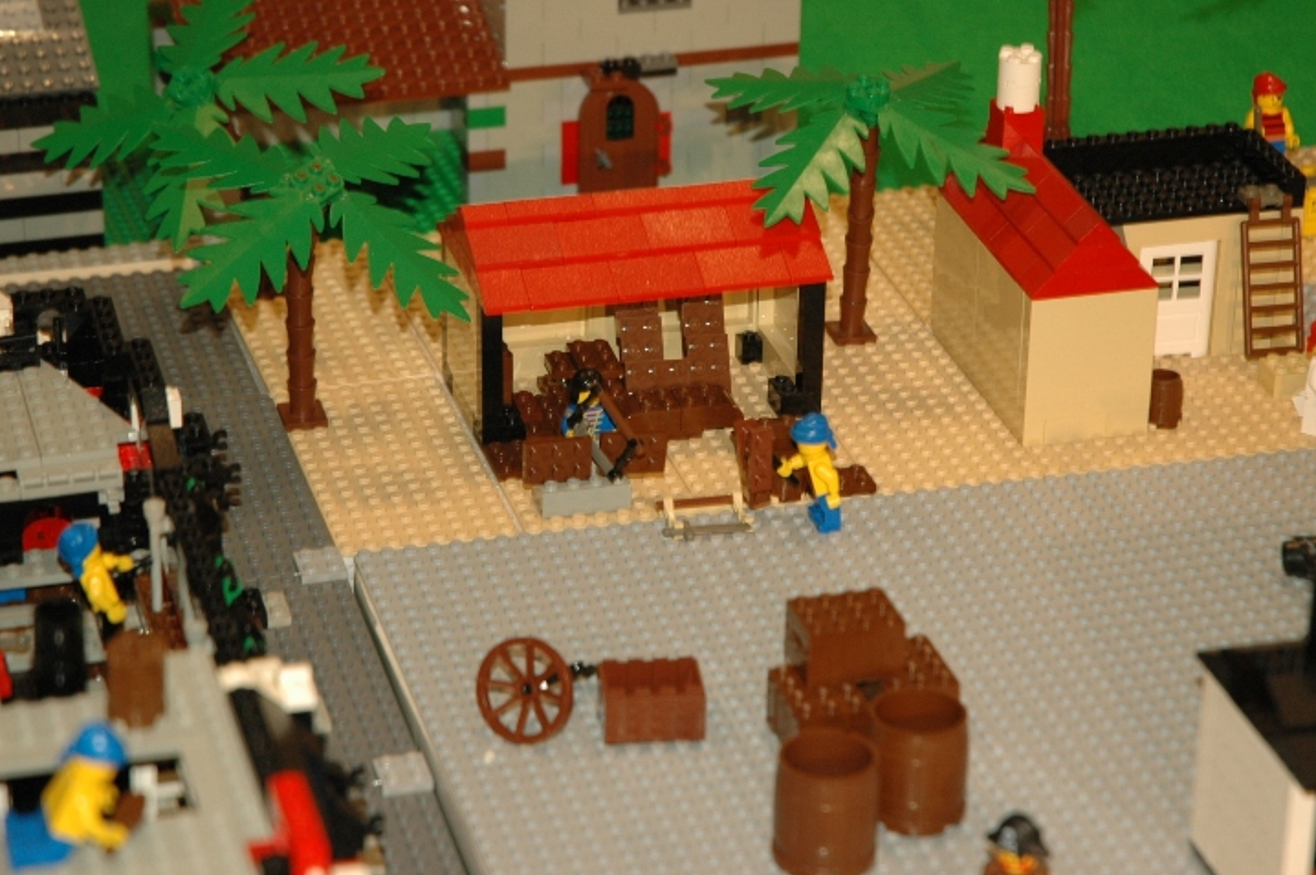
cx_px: 685
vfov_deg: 11.7
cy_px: 415
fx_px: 4272
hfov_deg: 17.5
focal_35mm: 117
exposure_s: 1/60
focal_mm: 70
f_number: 4.5
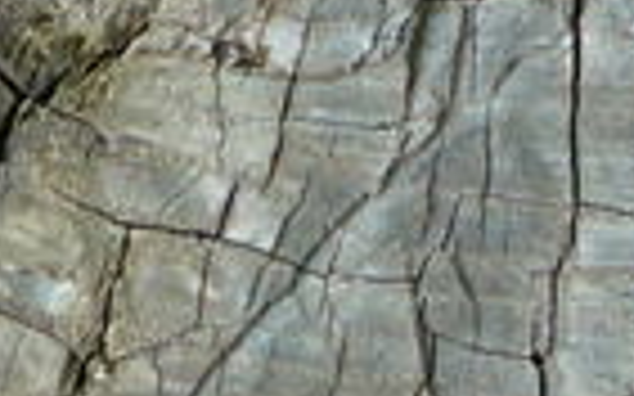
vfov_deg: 5.7
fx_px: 3903
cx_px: 216
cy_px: -207
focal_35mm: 226
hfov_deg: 9.3
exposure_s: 1/60
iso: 100
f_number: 3.3
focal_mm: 5.2
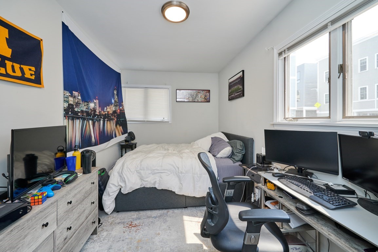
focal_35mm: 14
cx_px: 189
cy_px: 126
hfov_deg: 104.3
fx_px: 147
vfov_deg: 81.1
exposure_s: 1/100
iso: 400
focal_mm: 14
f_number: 5.6
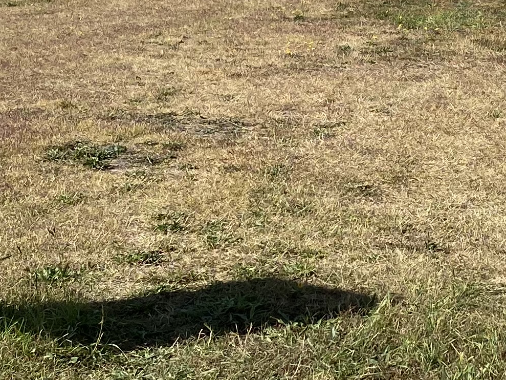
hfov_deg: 18.3
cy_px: 56
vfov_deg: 13.9
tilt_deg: -1.0
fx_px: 1550
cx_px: 441
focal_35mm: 106
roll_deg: -0.7
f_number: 1.8
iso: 32
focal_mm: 4.25
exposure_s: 1/3497
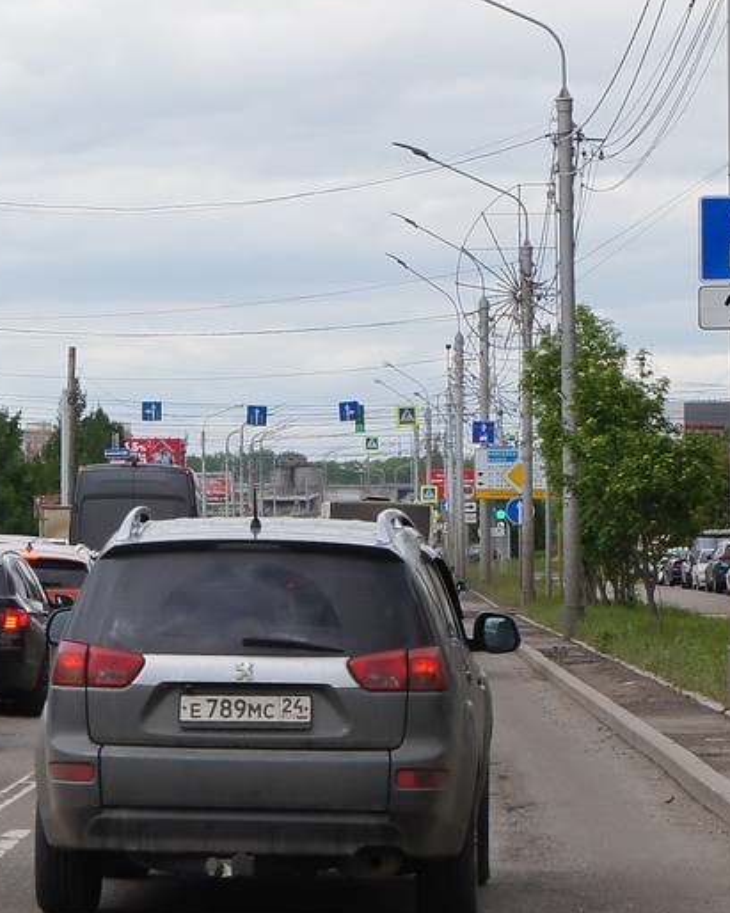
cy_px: 371
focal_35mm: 178
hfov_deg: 8.5
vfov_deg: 10.8
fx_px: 4809
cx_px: -260
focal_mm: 40
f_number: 10
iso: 100
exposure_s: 1/160
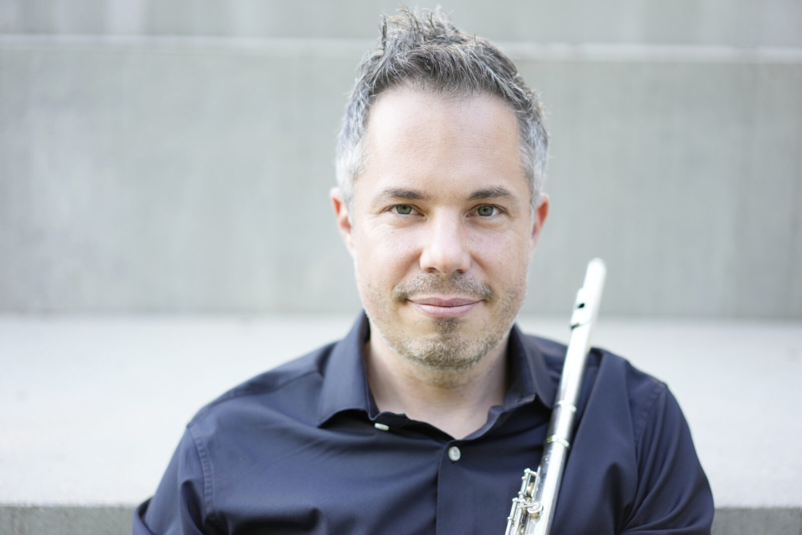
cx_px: 401
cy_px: 268
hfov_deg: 36.2
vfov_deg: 24.6
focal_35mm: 55
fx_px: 1225
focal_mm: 55
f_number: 1.8
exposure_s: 1/640
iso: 400
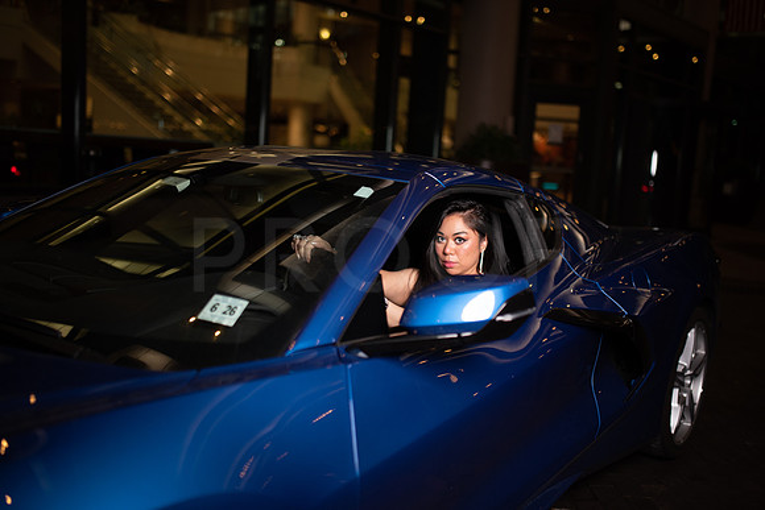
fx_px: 744
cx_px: 382
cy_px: 255
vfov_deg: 37.9
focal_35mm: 35
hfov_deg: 54.4
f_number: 1.4
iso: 500
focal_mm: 35
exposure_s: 1/640
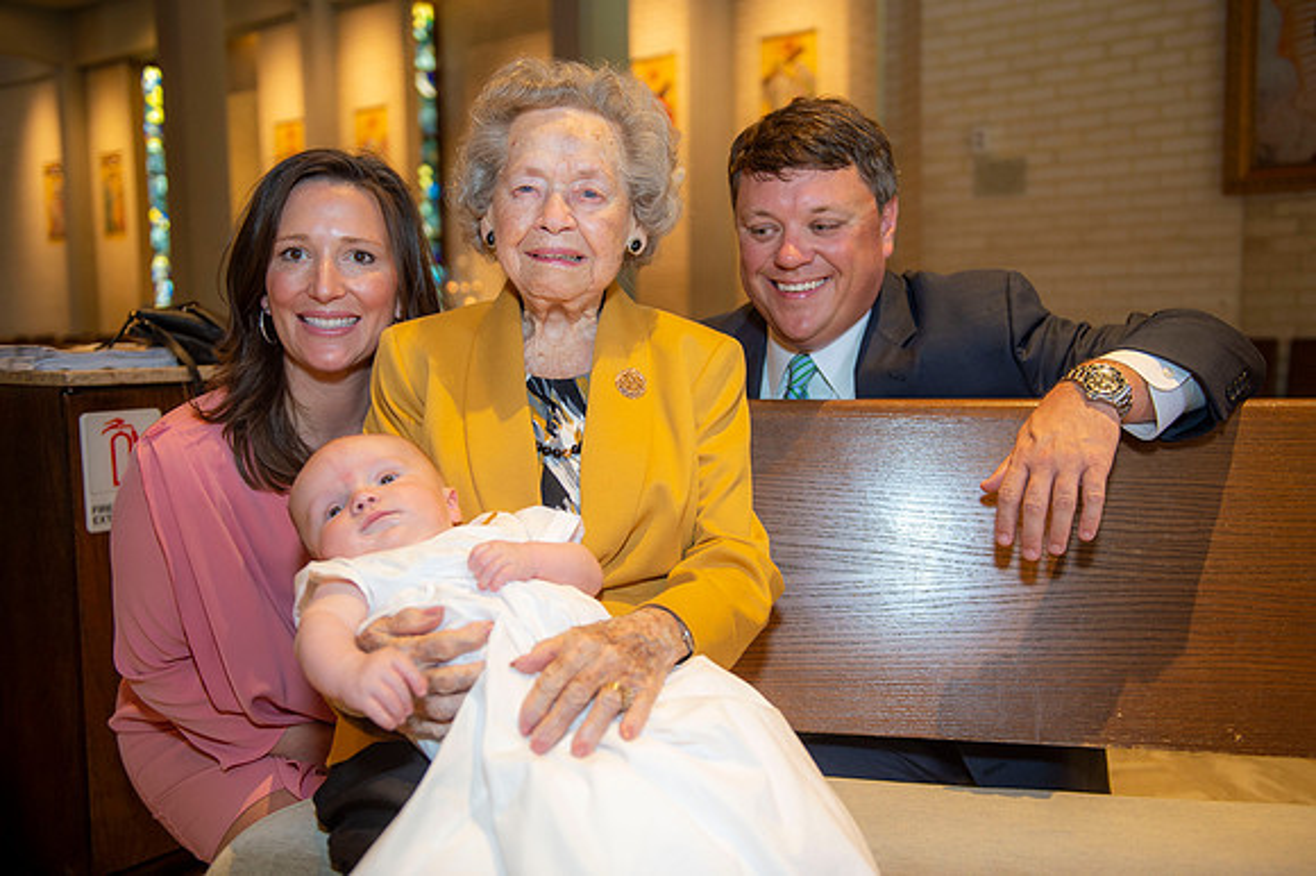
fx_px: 1279
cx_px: 658
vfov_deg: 37.8
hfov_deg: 54.5
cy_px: 438
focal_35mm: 35
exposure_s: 1/100
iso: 900
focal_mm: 35
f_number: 2.8
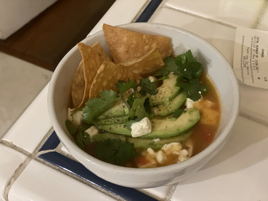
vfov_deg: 28.0
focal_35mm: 52
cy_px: 100
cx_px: 134
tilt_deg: -53.9
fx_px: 403
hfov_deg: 36.8
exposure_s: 1/24
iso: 500
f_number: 2
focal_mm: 6
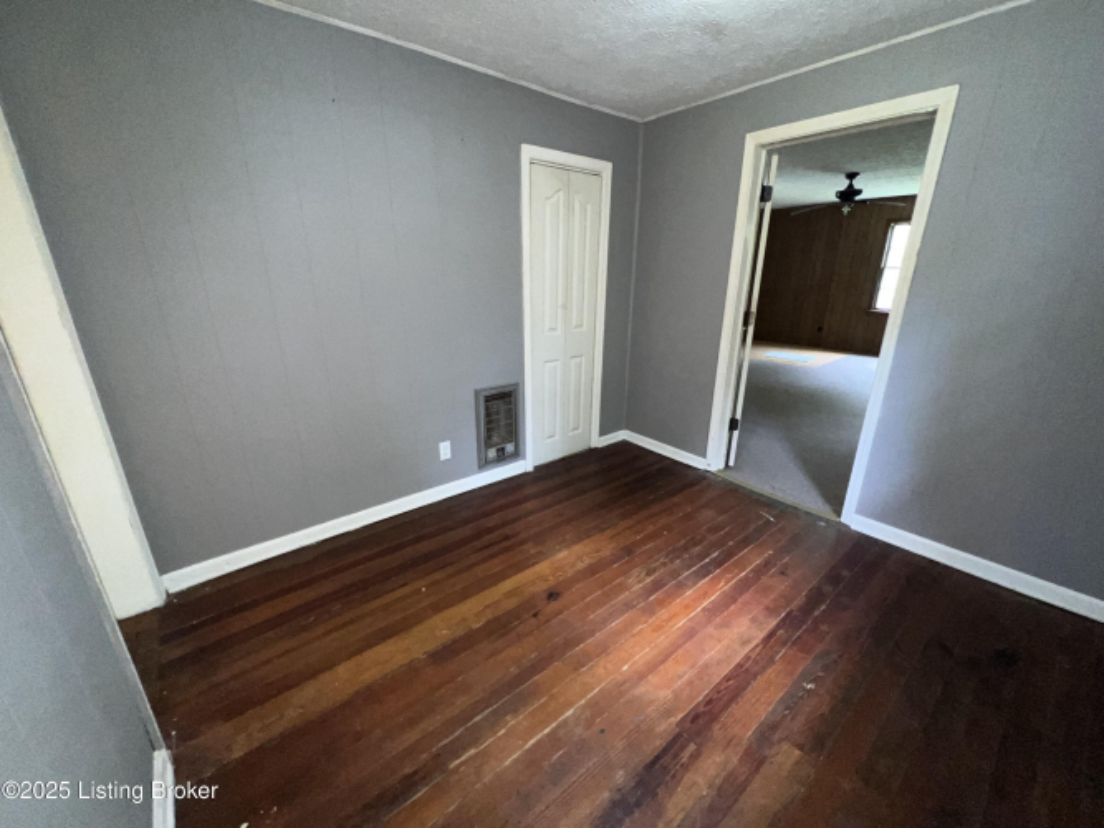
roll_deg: +0.2
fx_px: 415
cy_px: 414
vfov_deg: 89.9
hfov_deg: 106.2
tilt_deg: -19.0
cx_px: 552
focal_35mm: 13
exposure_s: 1/60
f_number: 1.8
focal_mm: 1.57
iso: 250
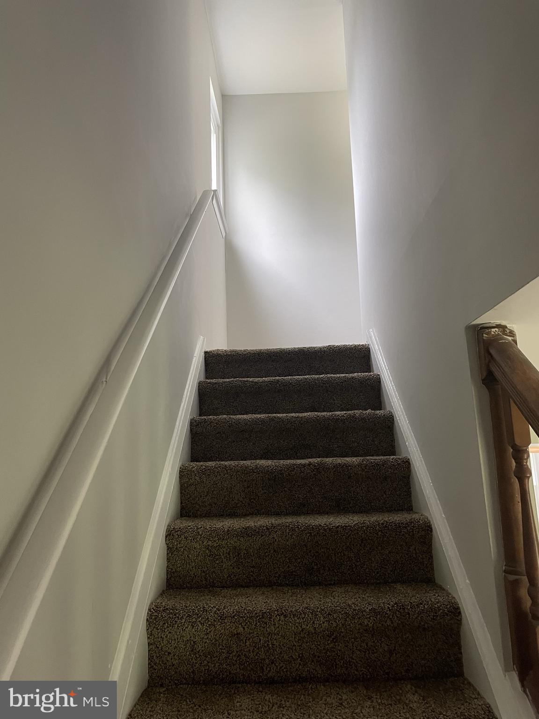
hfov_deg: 53.1
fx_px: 540
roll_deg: +2.9
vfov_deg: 67.3
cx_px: 270
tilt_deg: +13.4
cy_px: 360
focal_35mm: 26
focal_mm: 4.2
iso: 250
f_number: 1.6
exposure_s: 1/60
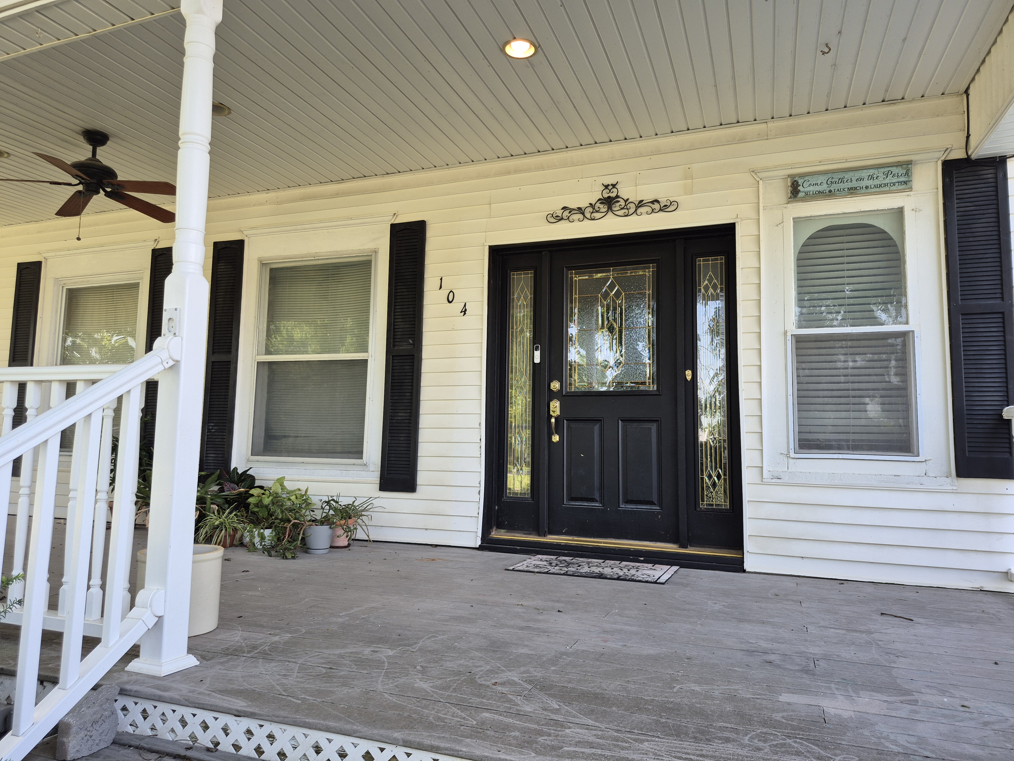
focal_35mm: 23
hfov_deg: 73.9
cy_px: 380
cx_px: 507
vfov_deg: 58.9
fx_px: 674
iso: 40
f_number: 1.8
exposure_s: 1/180
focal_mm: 5.4
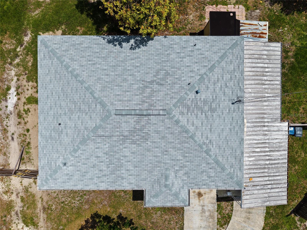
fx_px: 213
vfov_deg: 56.8
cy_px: 115
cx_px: 154
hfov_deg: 71.6
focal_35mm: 24
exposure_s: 1/5000
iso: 110
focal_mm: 8.67
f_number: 1.8
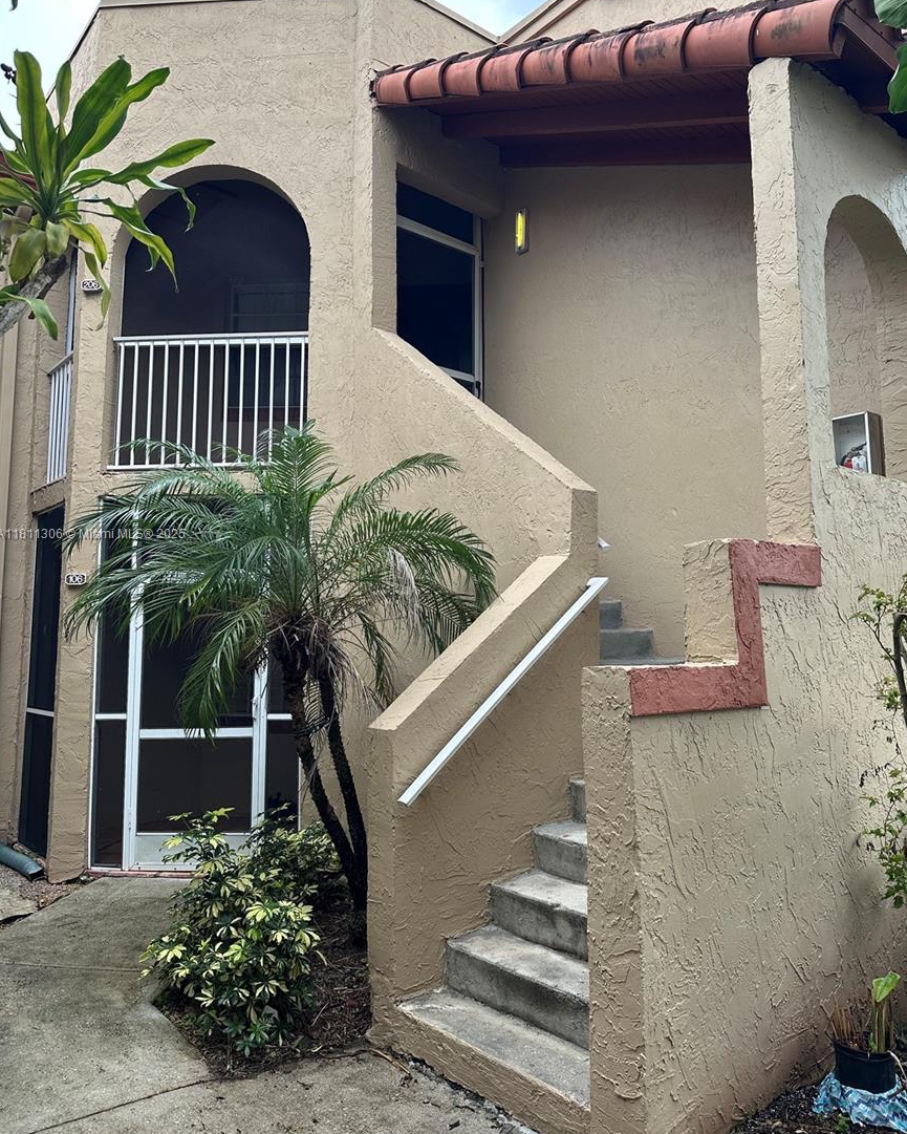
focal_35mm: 26
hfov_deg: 54.9
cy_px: 535
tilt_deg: +9.3
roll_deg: -0.4
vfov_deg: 66.0
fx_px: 872
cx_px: 466
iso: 80
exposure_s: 1/663
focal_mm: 6.86
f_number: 1.78
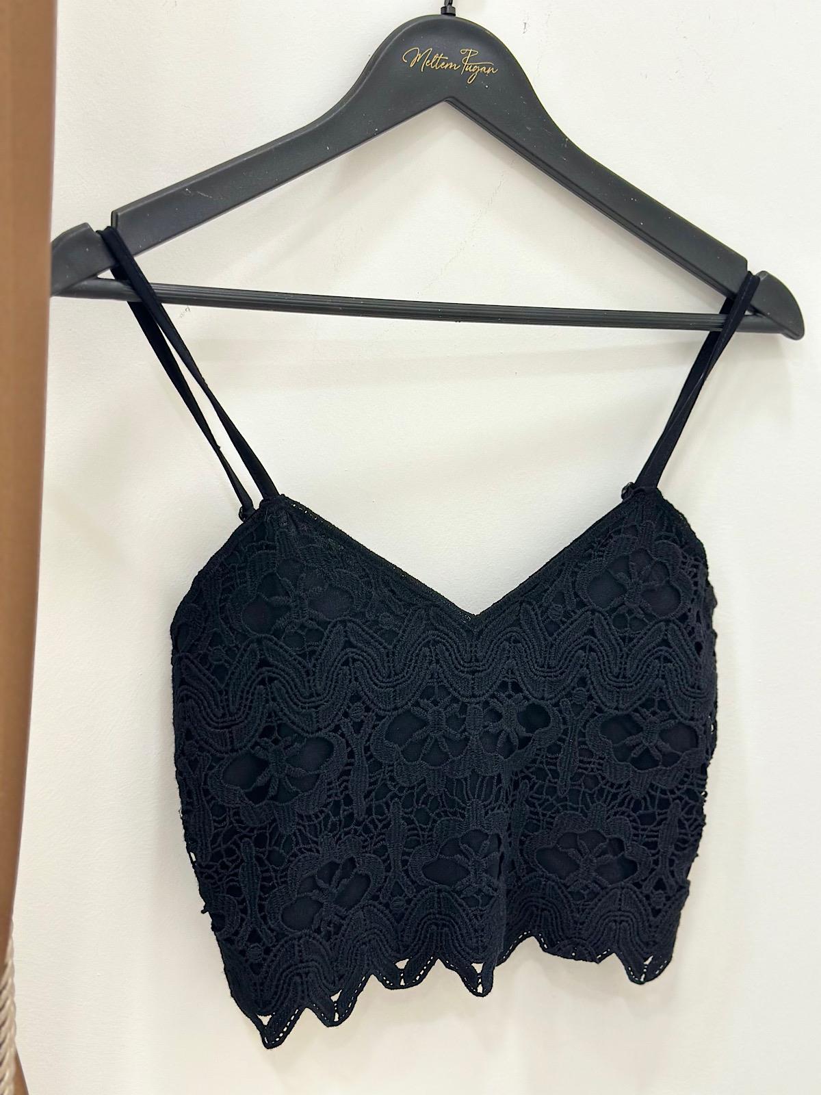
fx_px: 1518
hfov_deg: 30.3
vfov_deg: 39.7
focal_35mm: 48
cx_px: 410
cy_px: 548
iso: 125
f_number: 1.78
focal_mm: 6.86
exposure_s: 1/82
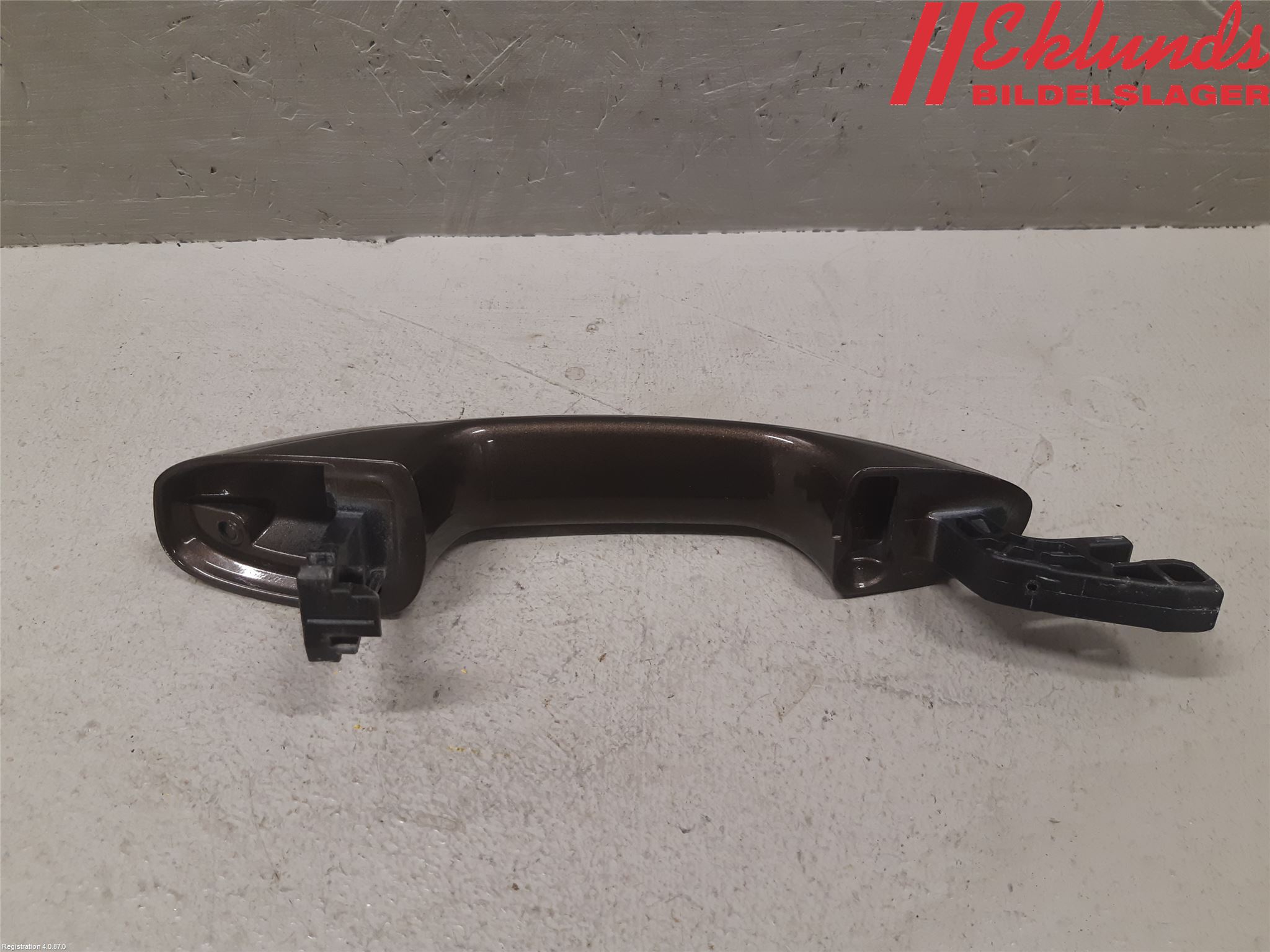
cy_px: 476
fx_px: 954
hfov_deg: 67.3
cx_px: 635
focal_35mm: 26
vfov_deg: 53.1
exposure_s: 1/50
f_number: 1.7
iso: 100
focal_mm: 3.93
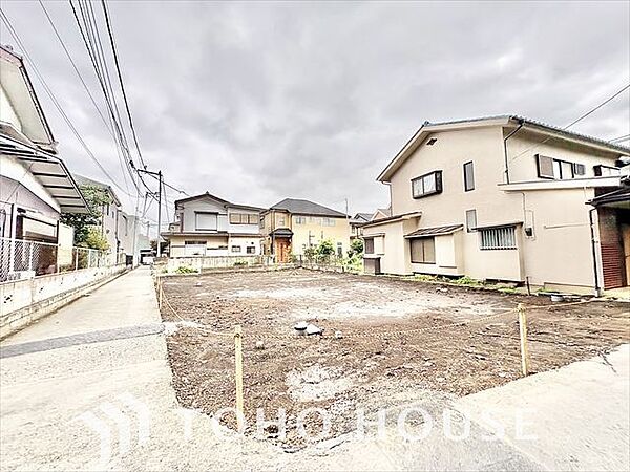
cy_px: 236
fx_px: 255
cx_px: 315
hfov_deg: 102.1
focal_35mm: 14
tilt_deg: +4.8
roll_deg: +0.4
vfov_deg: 85.7
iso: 40
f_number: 2.2
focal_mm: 2.22
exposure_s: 1/170
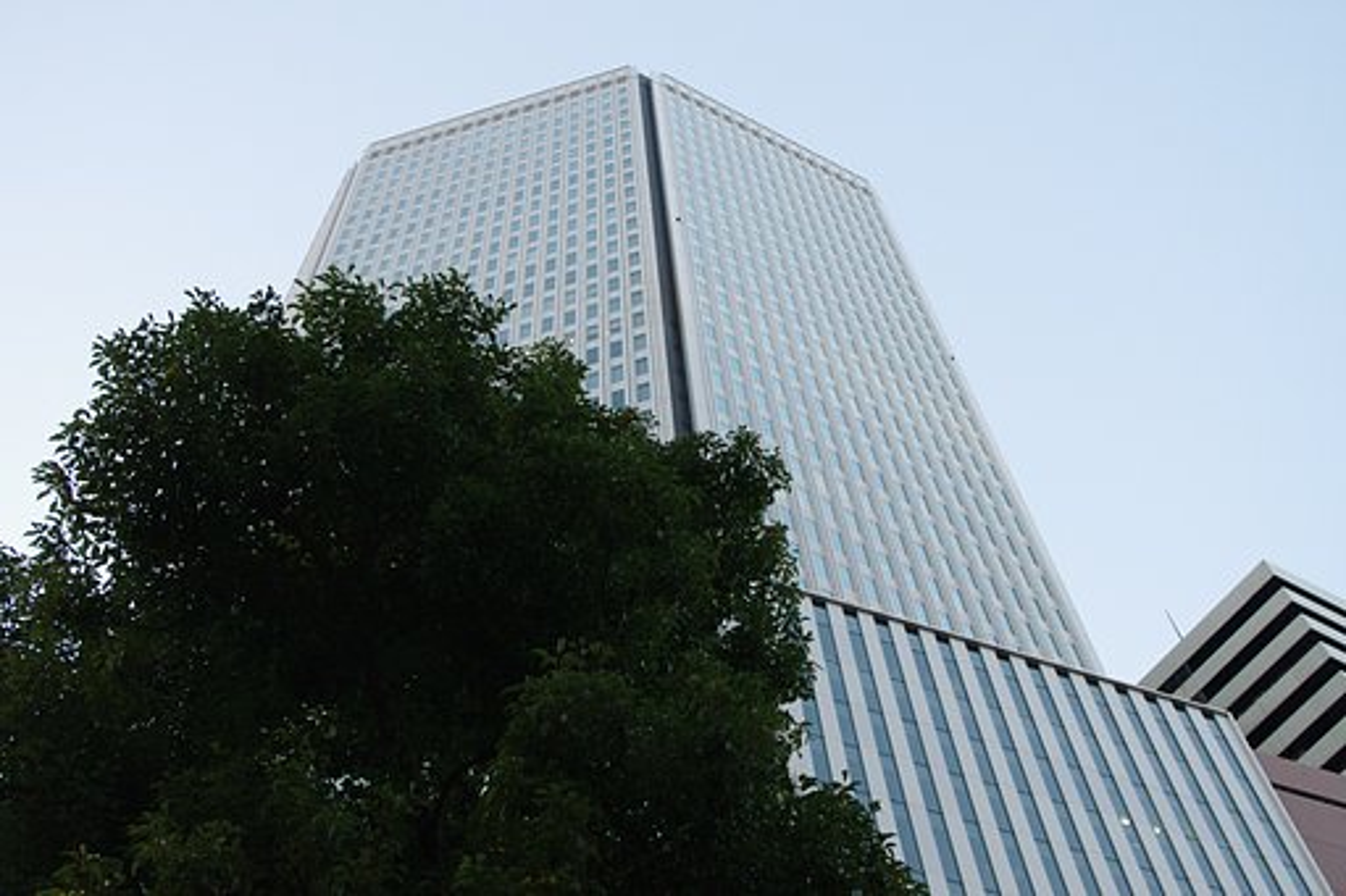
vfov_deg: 27.5
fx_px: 1831
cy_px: 448
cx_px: 673
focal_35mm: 49
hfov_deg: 40.4
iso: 800
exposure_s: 1/80
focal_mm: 32.5
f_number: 5.6
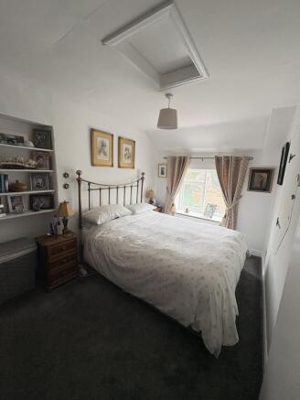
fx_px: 162
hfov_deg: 85.7
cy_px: 200
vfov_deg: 102.0
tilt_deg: -9.2
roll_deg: -2.9
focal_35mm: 14
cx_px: 150
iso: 100
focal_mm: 2.22
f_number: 2.2
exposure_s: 1/99
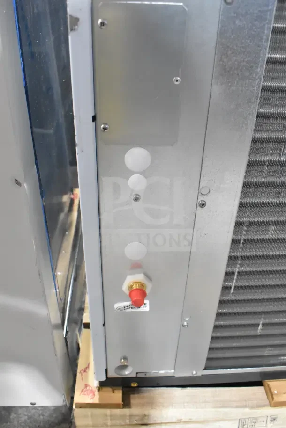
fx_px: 357
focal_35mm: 30
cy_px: 214
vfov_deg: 61.9
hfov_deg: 43.6
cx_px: 143
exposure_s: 1/125
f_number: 5.6
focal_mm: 20
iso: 6400
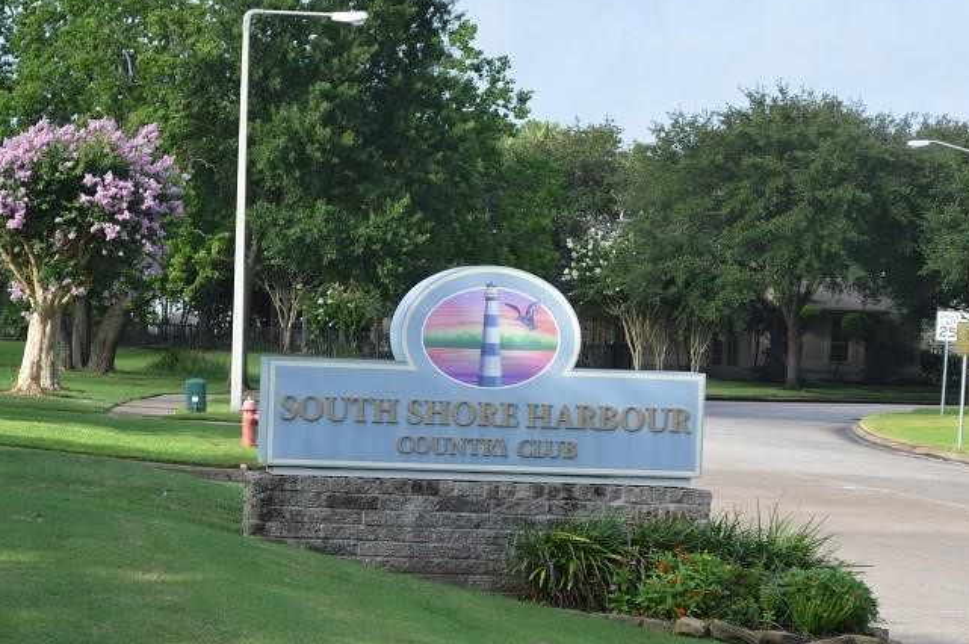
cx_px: 577
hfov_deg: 15.6
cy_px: 444
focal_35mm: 132
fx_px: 3544
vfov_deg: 10.4
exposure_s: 1/160
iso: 100
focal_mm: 55
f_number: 6.3
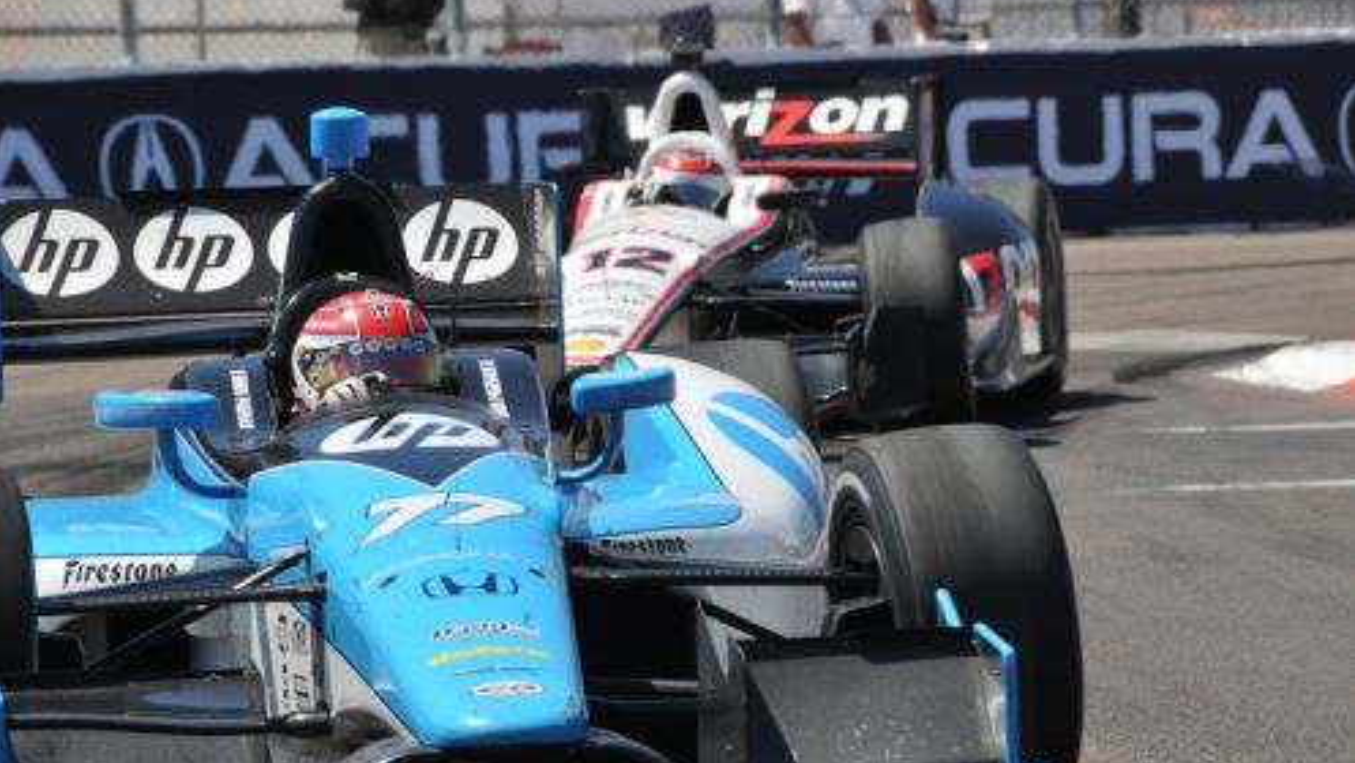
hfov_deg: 6.8
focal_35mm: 316
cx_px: 679
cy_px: 353
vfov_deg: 3.8
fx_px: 11358
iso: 400
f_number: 10
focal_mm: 200
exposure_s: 1/1000
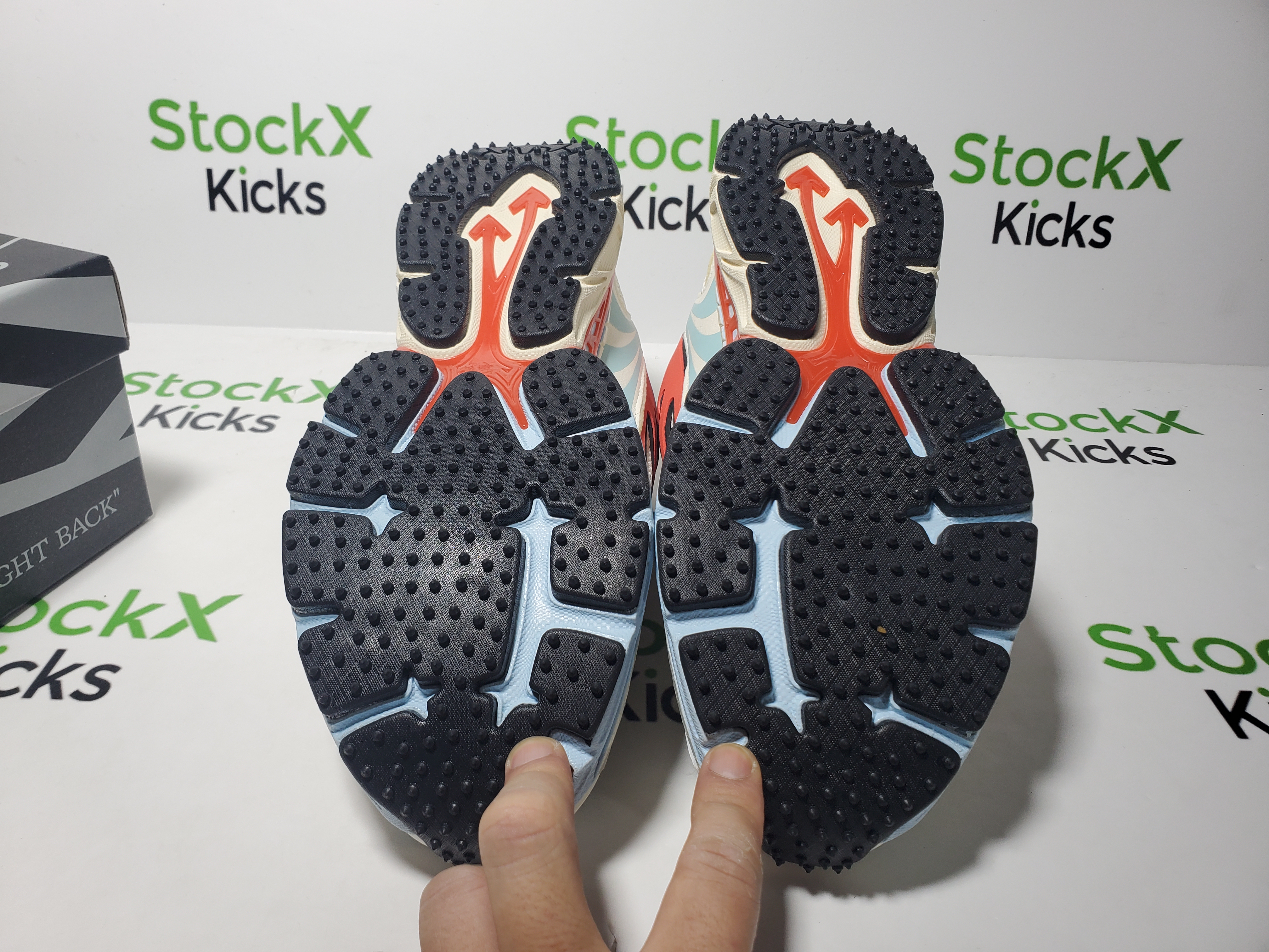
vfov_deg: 53.1
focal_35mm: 26
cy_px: 476
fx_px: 953
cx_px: 634
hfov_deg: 67.3
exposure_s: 1/182
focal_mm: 4.3
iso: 50
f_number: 2.4
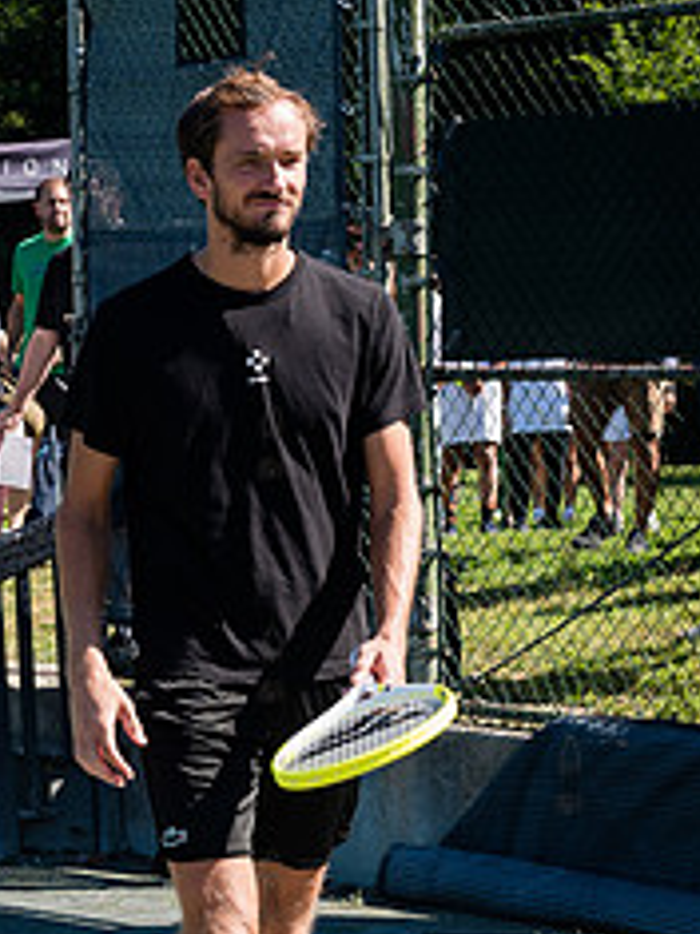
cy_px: 552
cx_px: 297
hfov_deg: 12.5
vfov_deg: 16.7
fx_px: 3184
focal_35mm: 118
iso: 200
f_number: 5.6
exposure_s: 1/400
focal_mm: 38
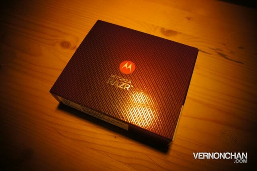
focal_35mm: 24
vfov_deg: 53.1
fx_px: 171
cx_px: 128
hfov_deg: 73.8
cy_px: 86
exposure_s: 1/60
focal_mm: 16
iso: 200
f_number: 4.5
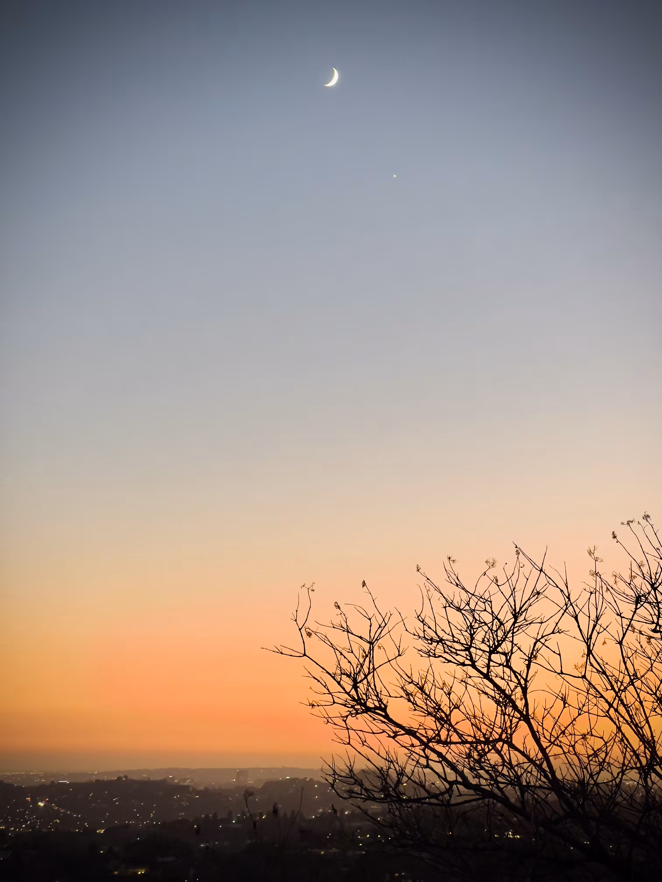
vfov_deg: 25.3
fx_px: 1963
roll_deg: -0.2
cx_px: 331
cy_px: 441
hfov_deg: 19.1
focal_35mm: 77
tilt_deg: +9.7
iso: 400
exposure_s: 1/31
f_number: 2.8
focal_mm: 9
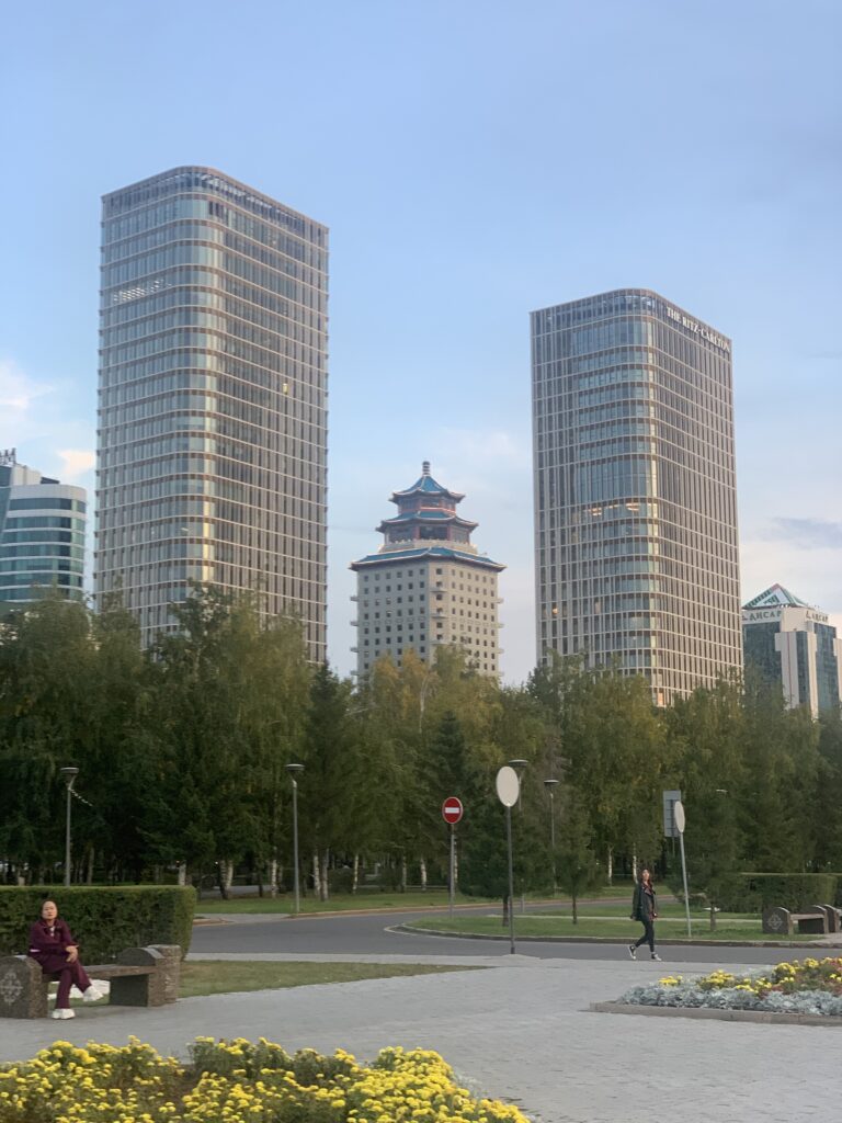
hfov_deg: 28.0
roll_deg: +0.9
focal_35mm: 52
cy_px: 562
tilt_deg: +9.2
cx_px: 421
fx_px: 1686
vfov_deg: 36.8
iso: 80
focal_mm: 6
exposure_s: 1/122
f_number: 2.4
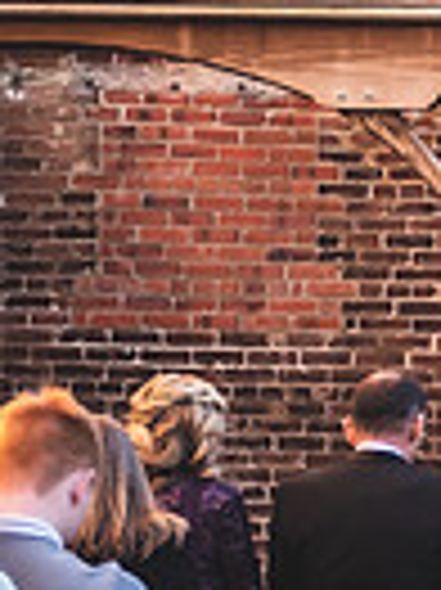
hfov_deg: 5.8
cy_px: 128
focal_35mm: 240
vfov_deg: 8.2
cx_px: 1228
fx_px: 4083
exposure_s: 1/160
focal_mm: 56
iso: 100
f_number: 2.8
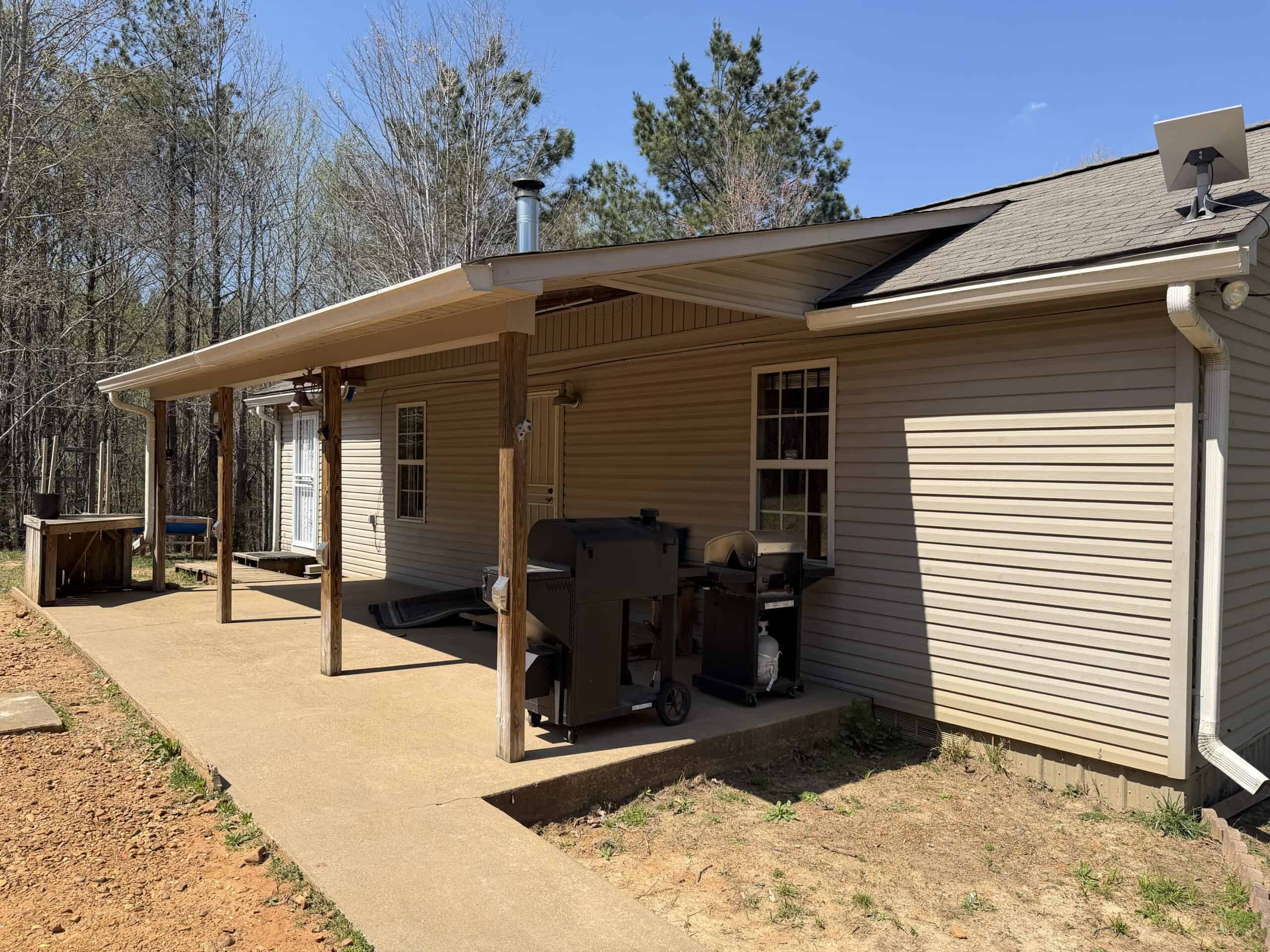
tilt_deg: -1.7
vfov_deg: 56.8
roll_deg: -0.2
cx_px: 635
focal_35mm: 24
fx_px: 881
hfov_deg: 71.6
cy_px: 476
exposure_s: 1/3953
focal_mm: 6.76
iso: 80
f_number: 1.78
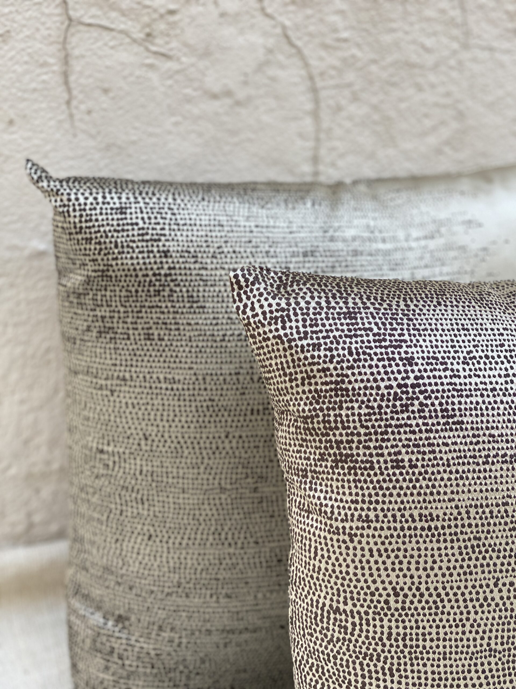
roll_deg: -3.4
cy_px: 344
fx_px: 1034
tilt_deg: -25.6
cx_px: 258
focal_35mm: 52
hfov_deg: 28.0
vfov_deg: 36.8
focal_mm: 6
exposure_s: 1/122
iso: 125
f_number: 2
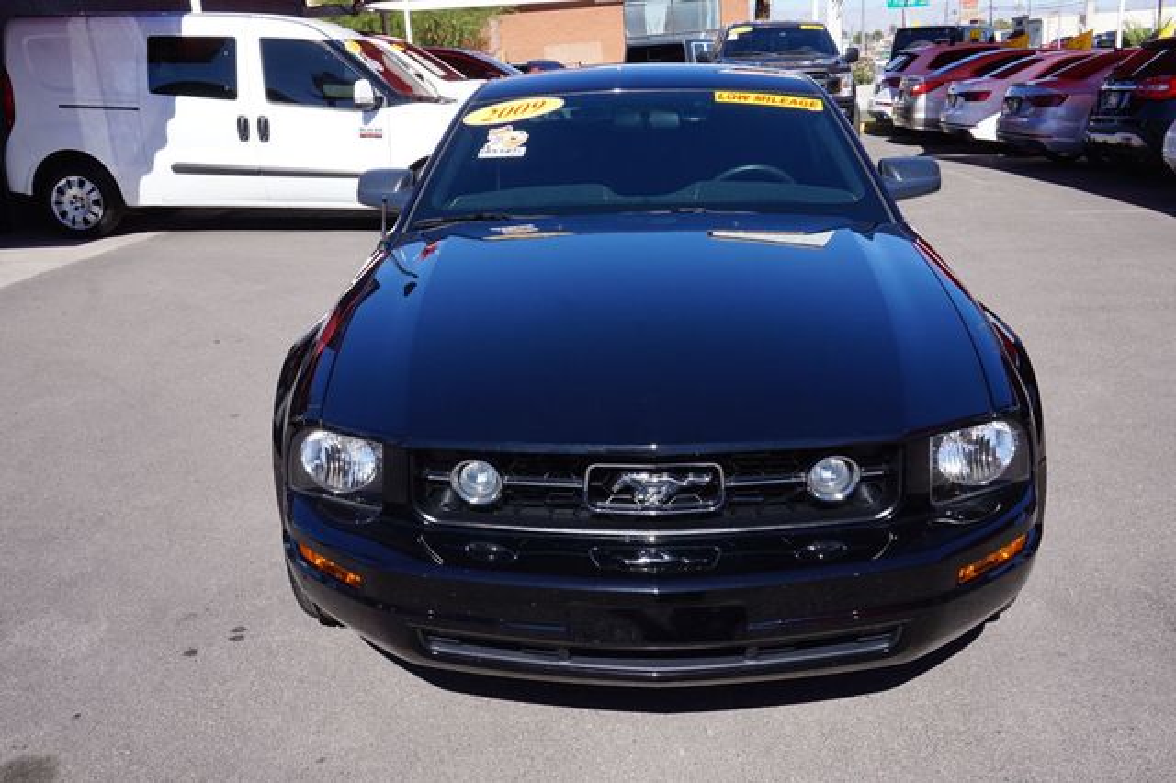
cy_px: 392
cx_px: 588
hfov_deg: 55.1
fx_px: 1126
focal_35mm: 34
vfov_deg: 38.3
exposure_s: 1/80
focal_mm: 23
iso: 100
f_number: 13
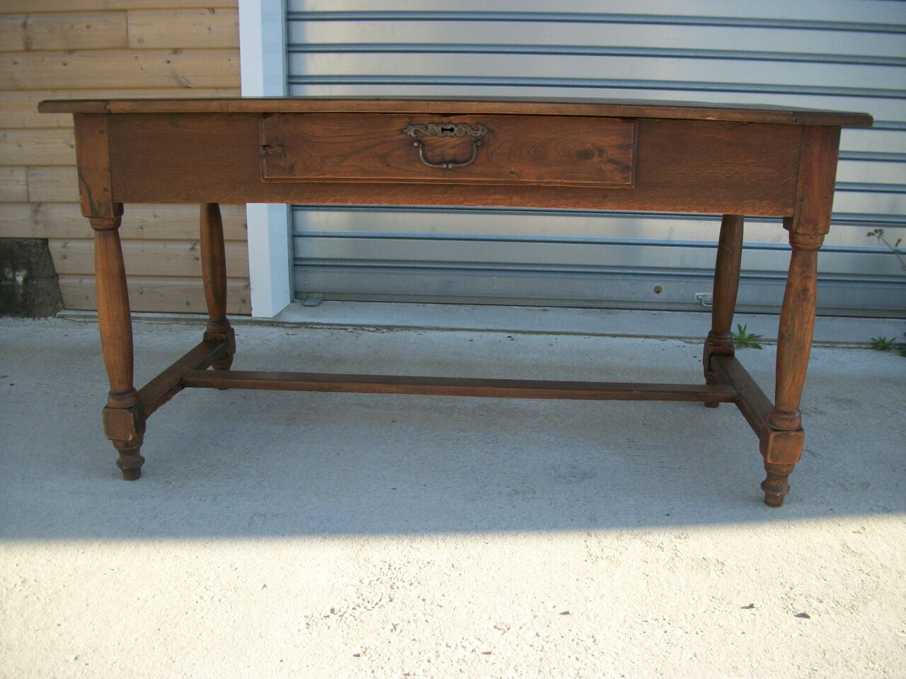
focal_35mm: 32
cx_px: 453
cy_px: 340
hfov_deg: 56.8
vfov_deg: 44.2
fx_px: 838
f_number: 2.9
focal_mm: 5.7
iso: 80
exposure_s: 1/400
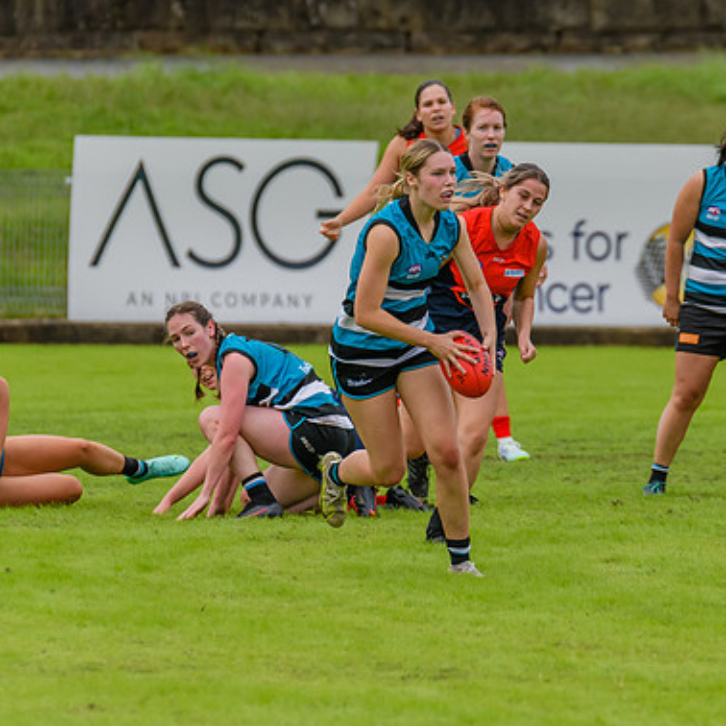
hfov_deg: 2.3
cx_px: 496
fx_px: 18200
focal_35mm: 767
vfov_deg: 2.3
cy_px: 422
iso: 800
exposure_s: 1/2000
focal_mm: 420
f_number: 7.1
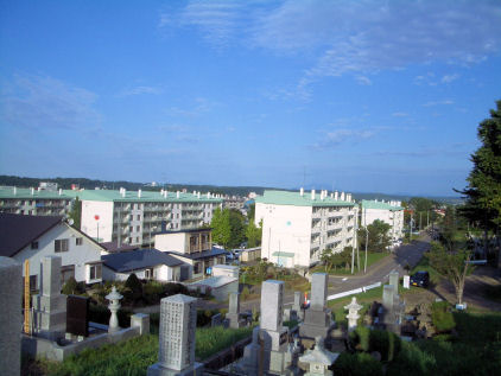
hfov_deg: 52.6
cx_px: 250
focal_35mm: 35
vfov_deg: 40.7
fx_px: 507
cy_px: 188
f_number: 4.3
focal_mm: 5.8
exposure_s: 1/800
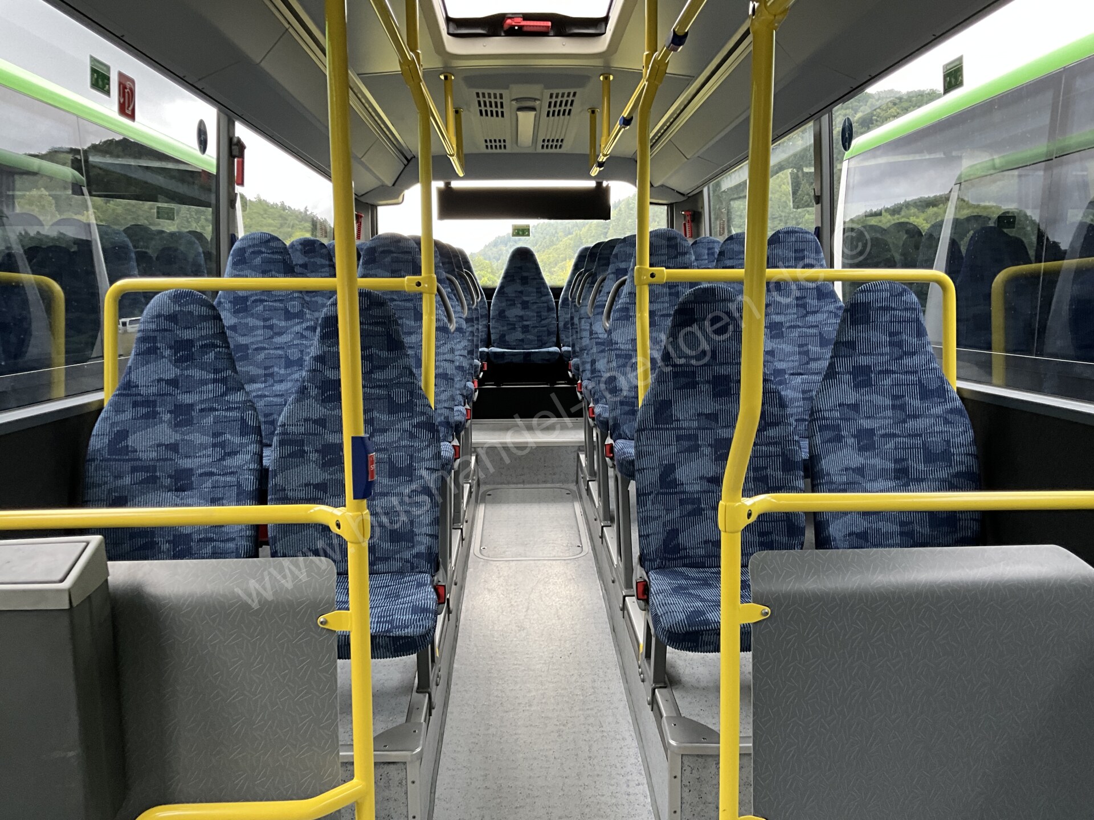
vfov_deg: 48.2
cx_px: 547
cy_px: 410
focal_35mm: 29
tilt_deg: -3.5
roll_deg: -0.3
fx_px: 917
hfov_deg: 61.7
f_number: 1.8
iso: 64
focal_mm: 3
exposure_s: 1/69
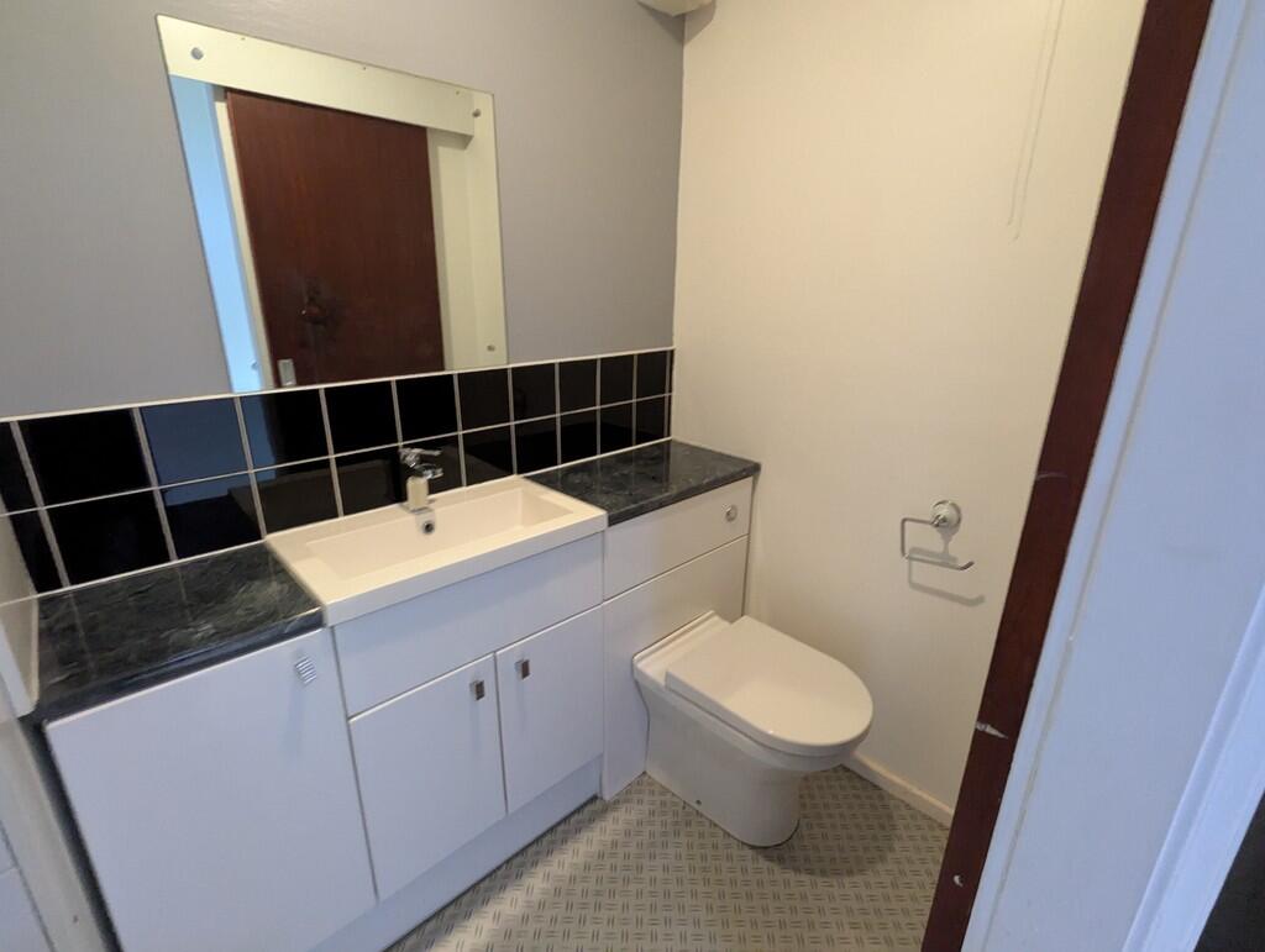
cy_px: 476
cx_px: 632
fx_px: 586
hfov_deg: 94.4
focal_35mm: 16
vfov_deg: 78.2
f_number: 2.2
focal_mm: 2.35
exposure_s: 1/25
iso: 795
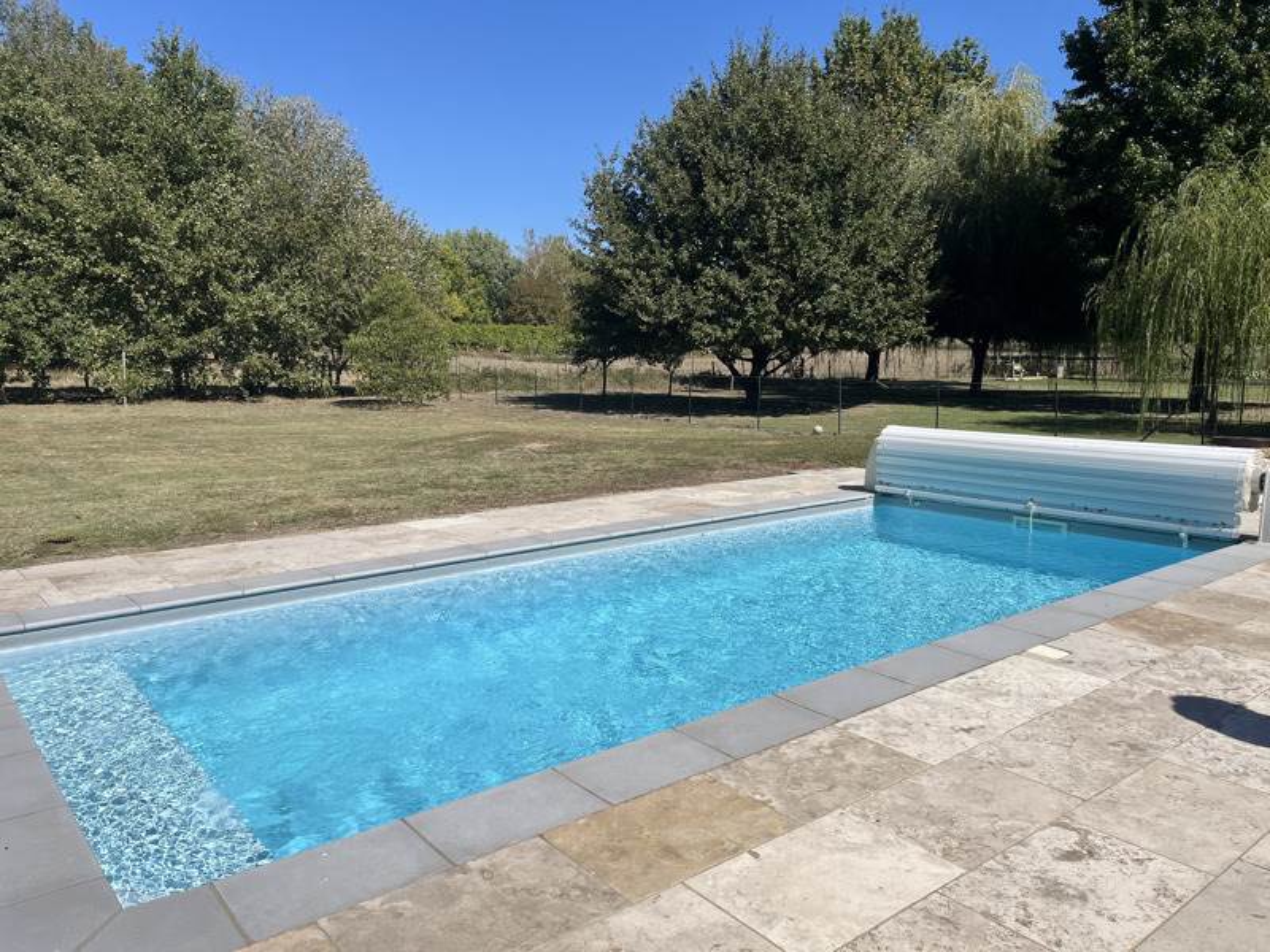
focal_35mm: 26
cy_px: 476
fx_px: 954
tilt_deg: -7.4
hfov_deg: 67.3
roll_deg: -0.7
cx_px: 635
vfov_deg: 53.1
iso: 50
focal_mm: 5.1
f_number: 1.6
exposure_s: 1/6494
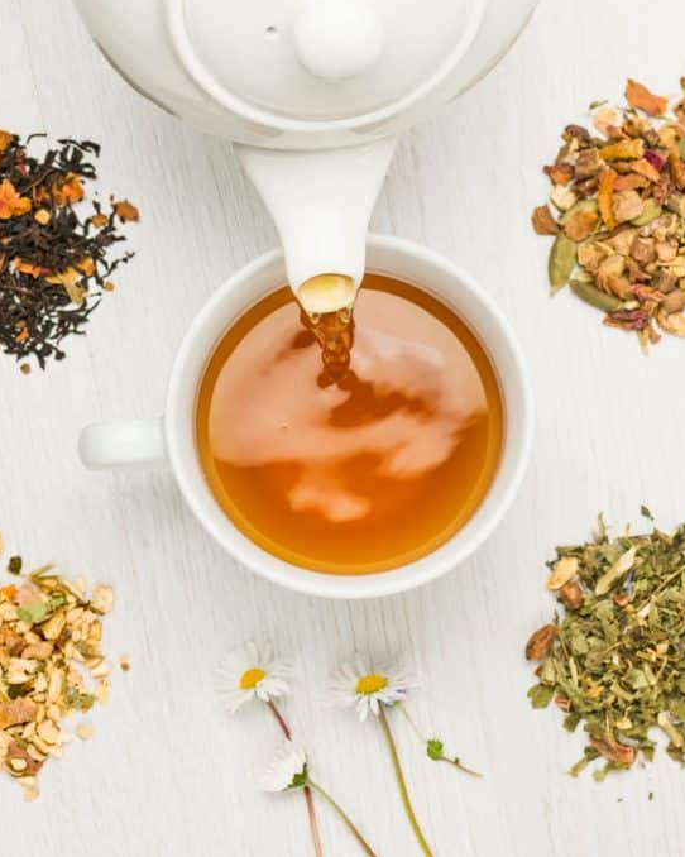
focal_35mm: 149
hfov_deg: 10.4
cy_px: 426
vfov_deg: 12.9
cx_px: 355
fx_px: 3778
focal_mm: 105
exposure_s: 1/160
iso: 100
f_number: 11
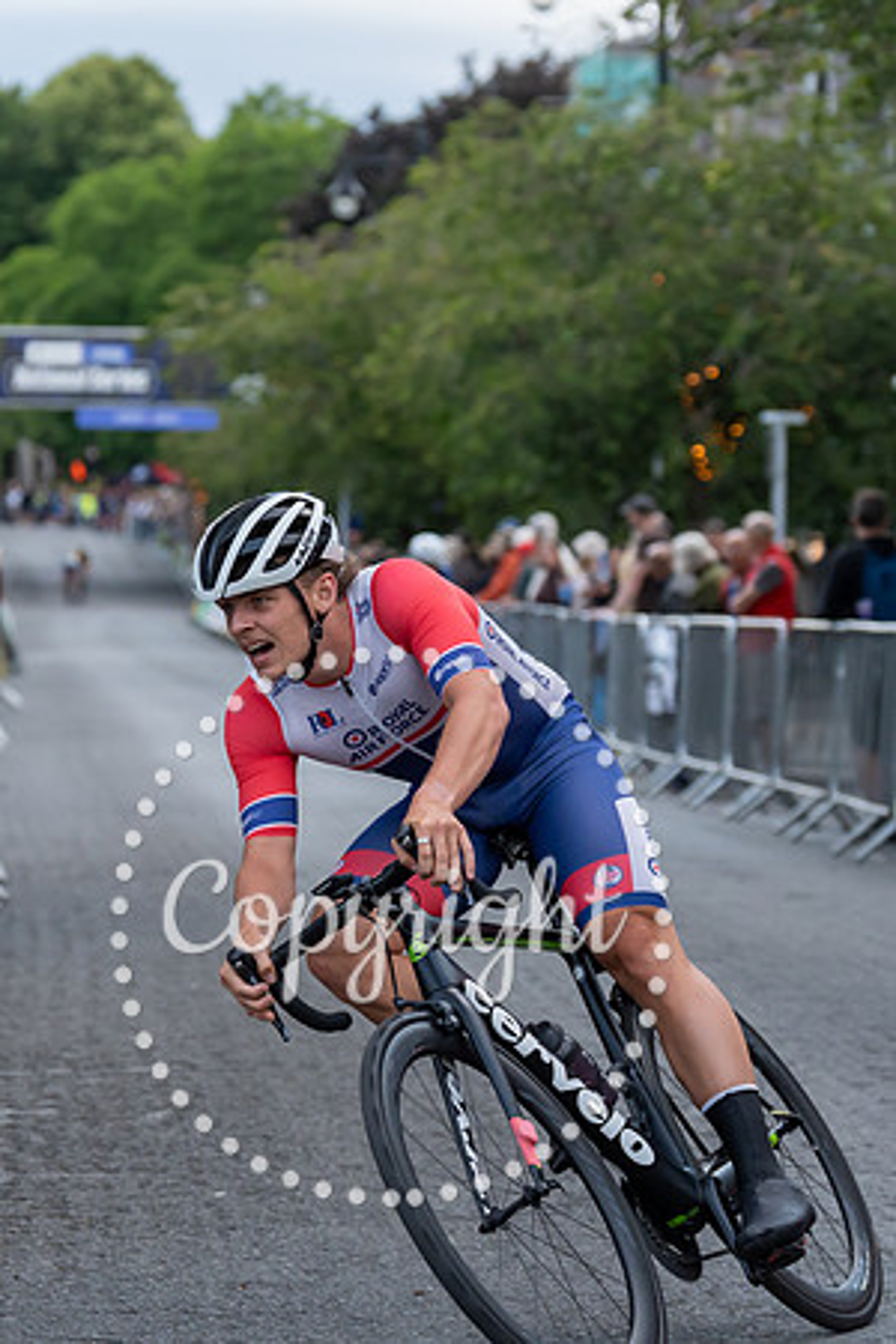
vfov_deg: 13.3
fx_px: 5772
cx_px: 268
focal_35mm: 155
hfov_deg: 8.9
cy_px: 576
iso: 1600
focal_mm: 87
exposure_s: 1/800
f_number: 3.5
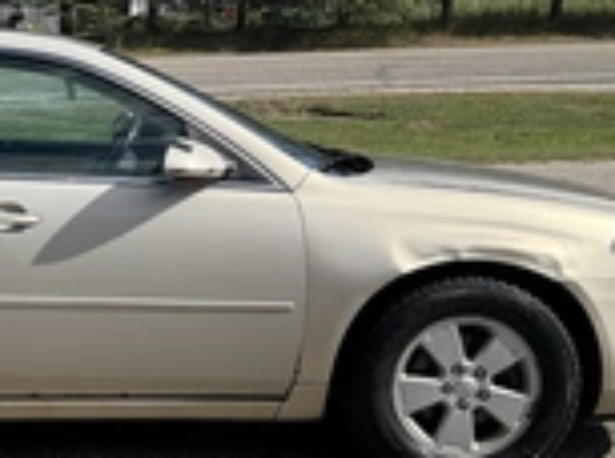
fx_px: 1347
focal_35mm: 76
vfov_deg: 19.3
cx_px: -48
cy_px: 249
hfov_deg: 24.2
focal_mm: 3
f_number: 1.8
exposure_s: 1/1577
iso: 25
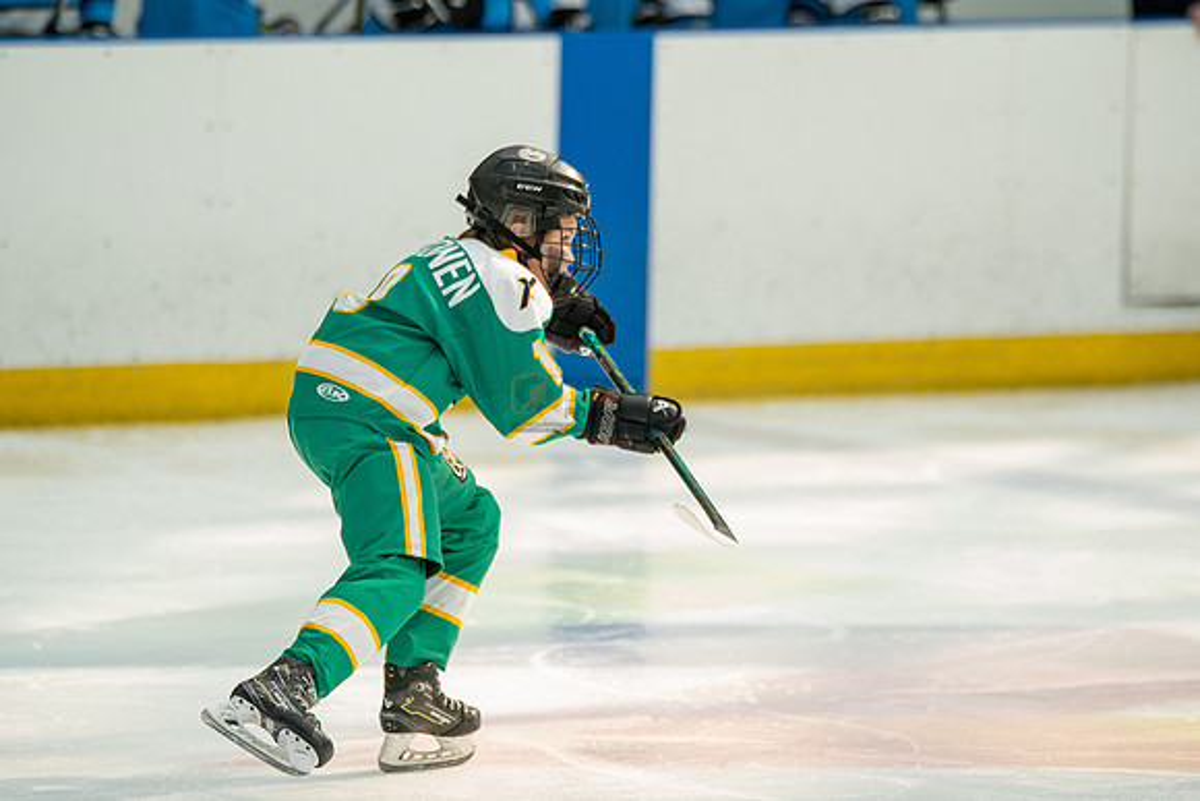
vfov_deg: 4.2
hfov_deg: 6.3
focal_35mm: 325
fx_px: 10827
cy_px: 316
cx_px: 606
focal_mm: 247
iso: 2500
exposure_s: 1/2500
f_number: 3.2
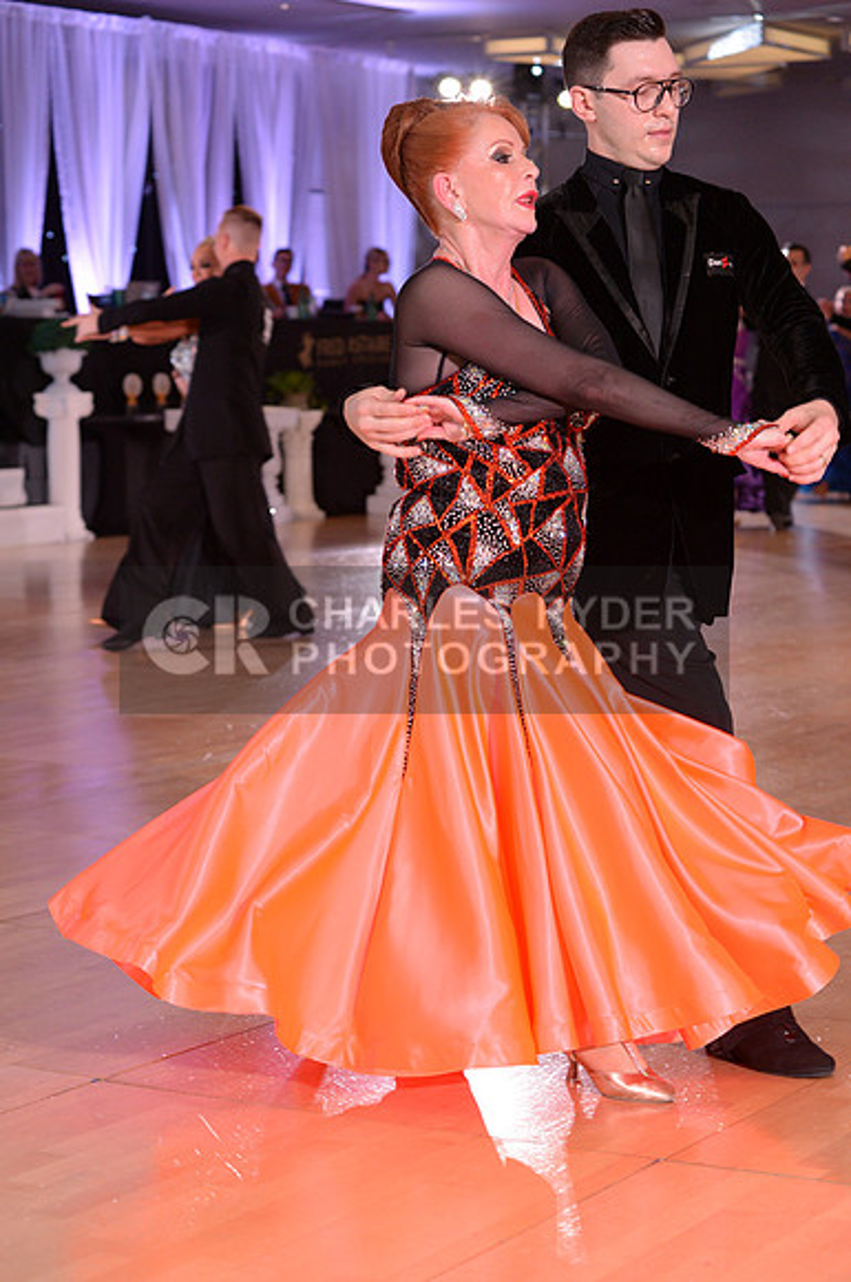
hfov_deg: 17.0
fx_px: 2845
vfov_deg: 25.4
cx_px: 426
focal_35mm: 80
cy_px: 641
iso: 2500
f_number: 6.3
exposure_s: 1/250
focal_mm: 80
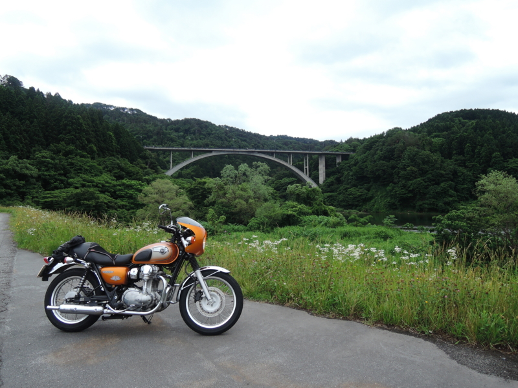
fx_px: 359
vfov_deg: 56.8
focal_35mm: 24
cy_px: 194
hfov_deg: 71.6
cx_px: 259
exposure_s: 1/160
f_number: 2.8
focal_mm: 5.1
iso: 80
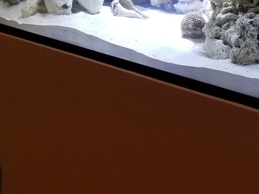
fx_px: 673
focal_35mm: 90
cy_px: 25
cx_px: 338
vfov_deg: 16.2
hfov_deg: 20.0
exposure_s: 1/60
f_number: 1.7
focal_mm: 4.25
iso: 80
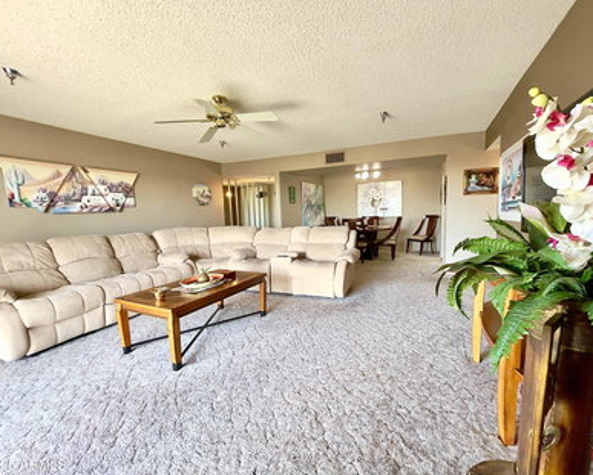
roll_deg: +1.3
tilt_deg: -6.5
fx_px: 246
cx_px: 310
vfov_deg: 88.0
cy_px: 242
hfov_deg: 100.6
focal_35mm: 14
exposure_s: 1/120
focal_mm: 1.54
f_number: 2.4
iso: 250
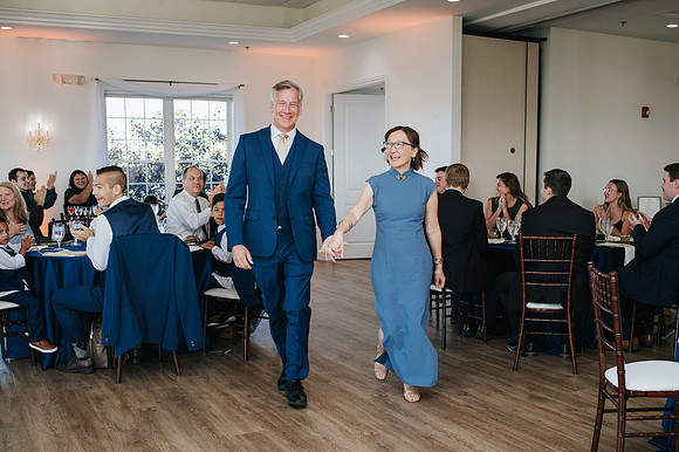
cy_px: 258
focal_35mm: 41
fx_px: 776
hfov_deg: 47.2
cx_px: 370
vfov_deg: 32.4
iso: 800
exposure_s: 1/200
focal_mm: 35
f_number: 3.2
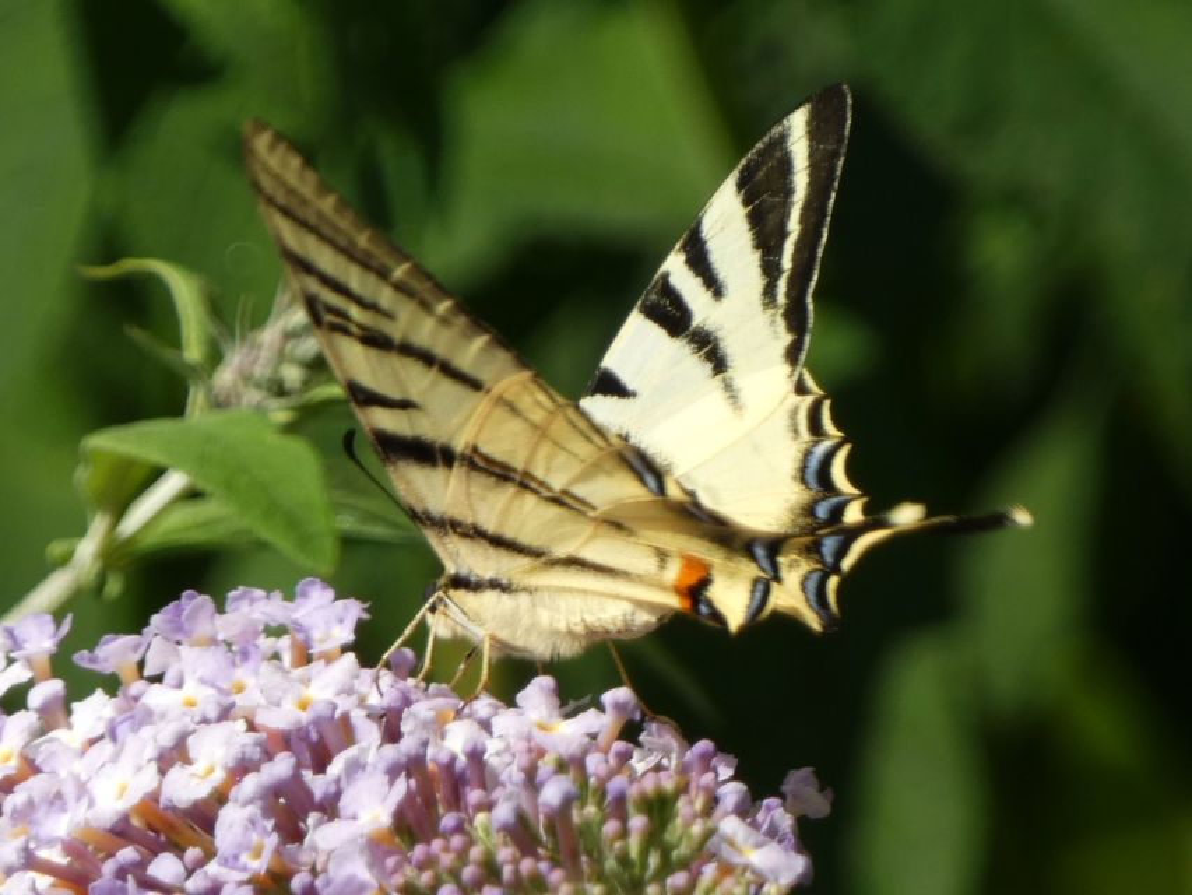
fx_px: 26071
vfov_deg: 2.0
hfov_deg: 2.6
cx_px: 596
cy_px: 448
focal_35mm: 757
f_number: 5.6
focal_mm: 135.6
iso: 80
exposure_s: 1/160
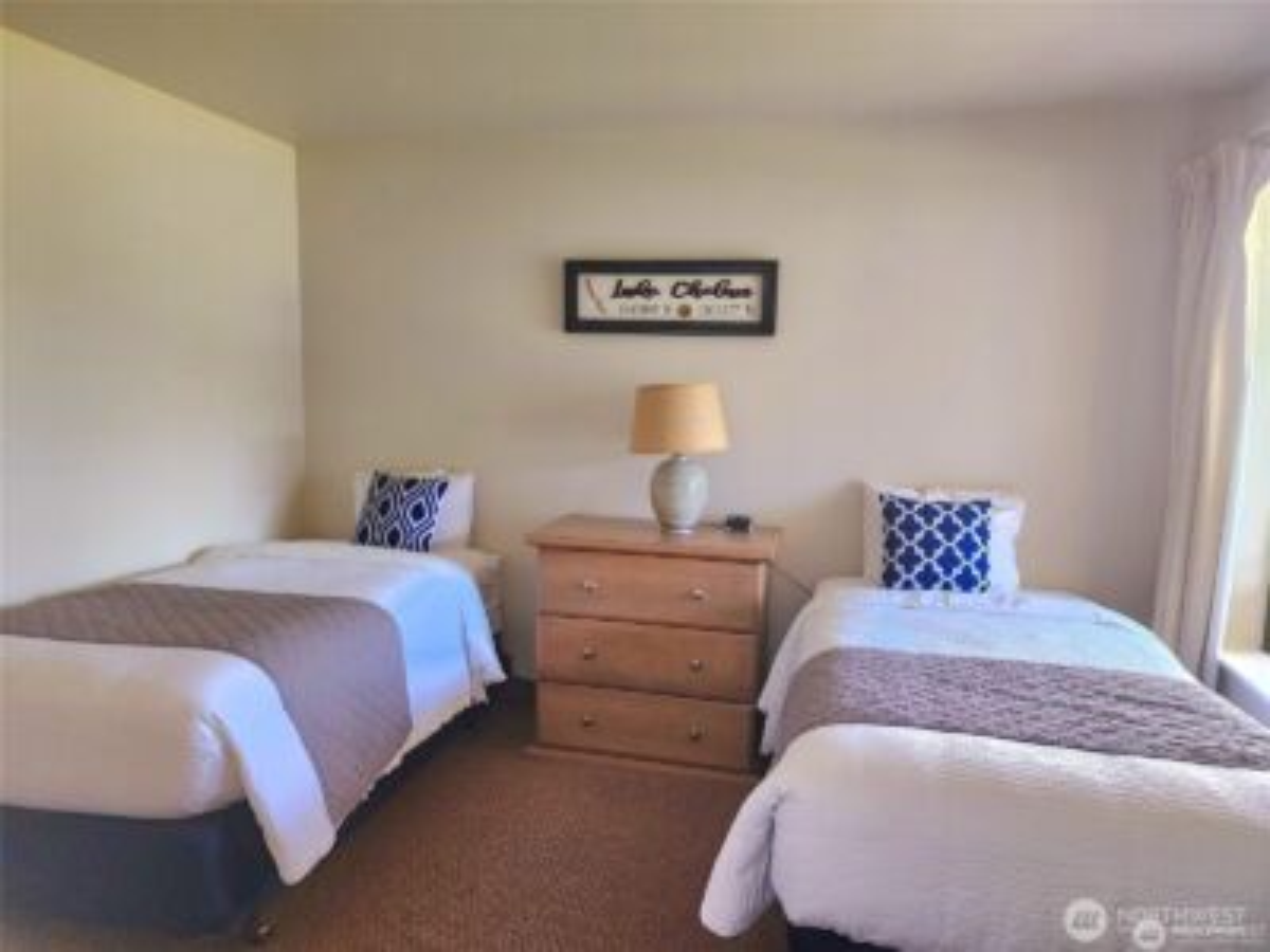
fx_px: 844
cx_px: 635
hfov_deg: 73.9
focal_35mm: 23
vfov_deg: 58.9
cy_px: 476
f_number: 1.8
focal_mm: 6.4
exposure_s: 1/120
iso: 250
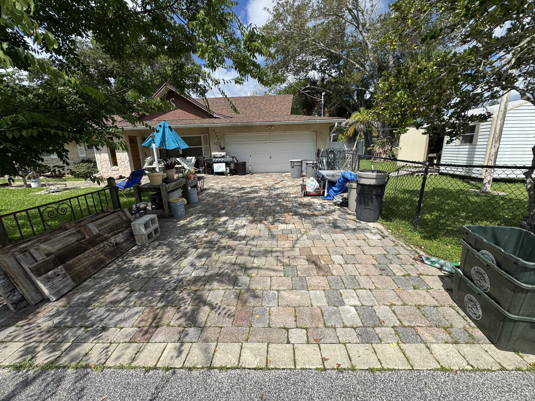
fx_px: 216
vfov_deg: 85.7
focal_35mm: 14
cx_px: 268
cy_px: 200
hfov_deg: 102.1
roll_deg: +2.2
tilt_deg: -9.9
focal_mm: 2.22
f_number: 2.2
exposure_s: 1/1976
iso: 50
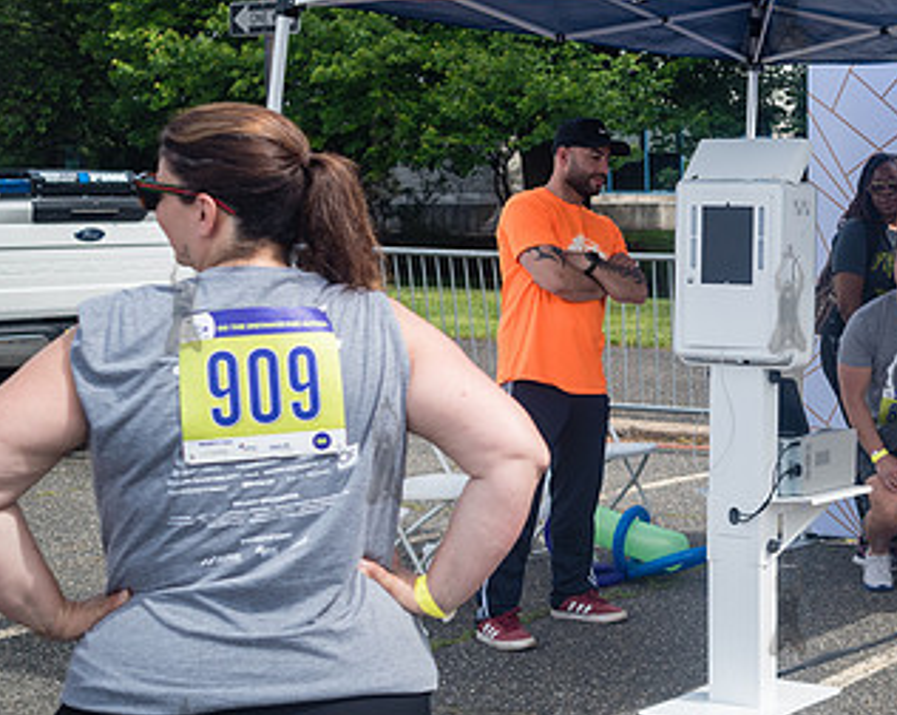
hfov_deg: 25.0
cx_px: 920
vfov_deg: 21.2
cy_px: 332
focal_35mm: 72
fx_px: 1909
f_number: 4.5
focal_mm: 35
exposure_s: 1/1000
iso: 200
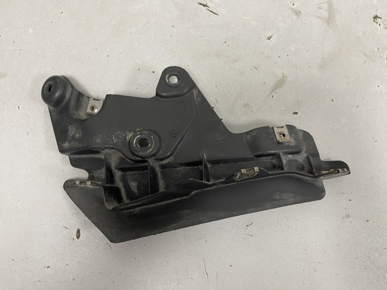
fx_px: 279
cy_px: 145
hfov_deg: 69.4
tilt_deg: -82.0
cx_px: 194
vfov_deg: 54.9
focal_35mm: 25
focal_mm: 5.1
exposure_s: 1/50
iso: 80
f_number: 1.6
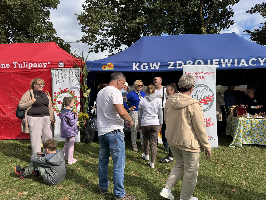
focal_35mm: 24
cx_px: 133
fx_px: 184
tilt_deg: -3.4
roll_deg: +1.6
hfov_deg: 71.6
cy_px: 100
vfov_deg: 56.8
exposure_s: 1/3413
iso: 80
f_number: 1.78
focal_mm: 6.76
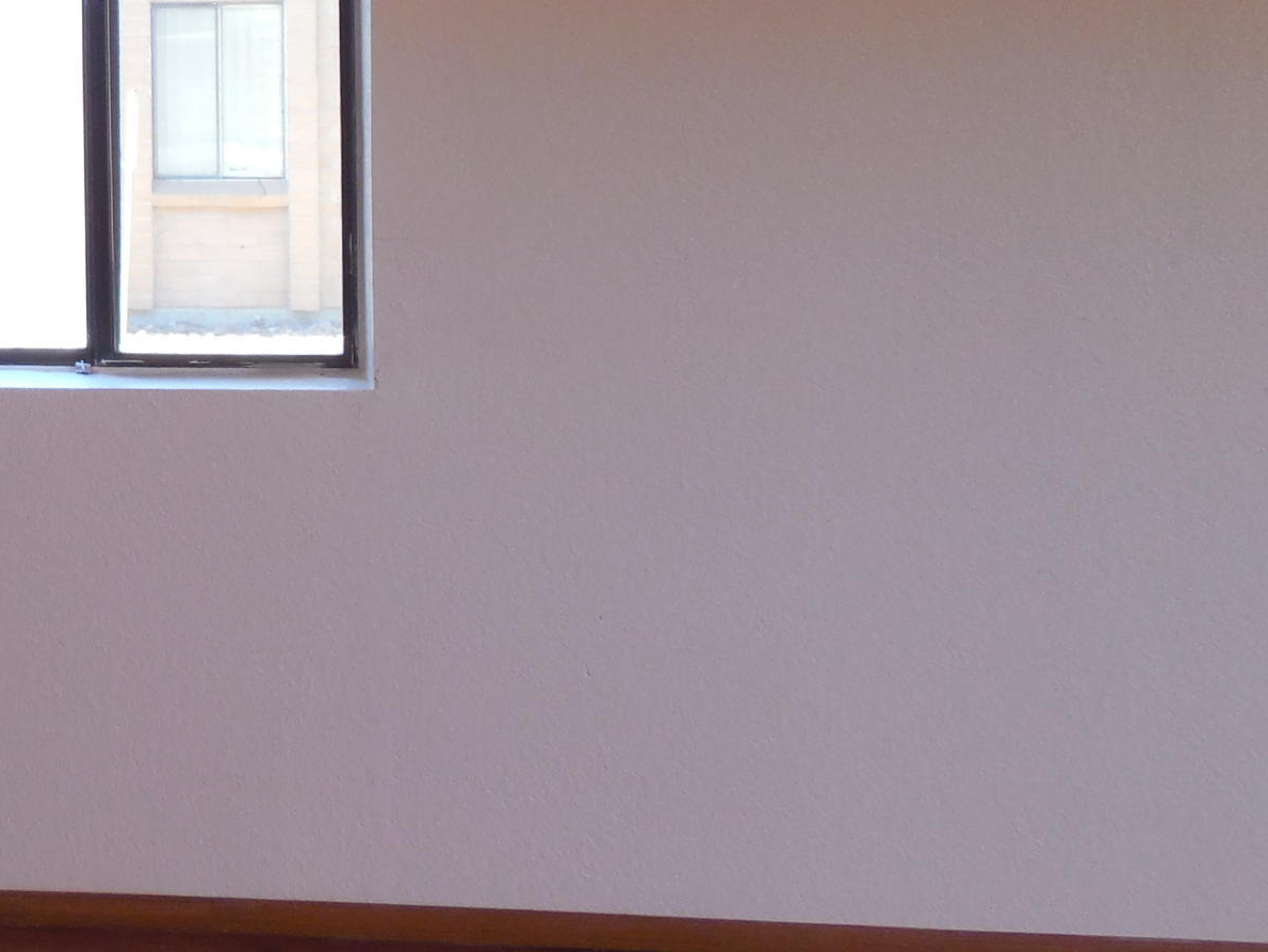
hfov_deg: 27.2
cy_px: 31
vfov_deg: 22.5
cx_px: -237
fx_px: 2308
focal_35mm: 63
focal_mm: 4.5
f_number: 3.3
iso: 140
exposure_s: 1/30
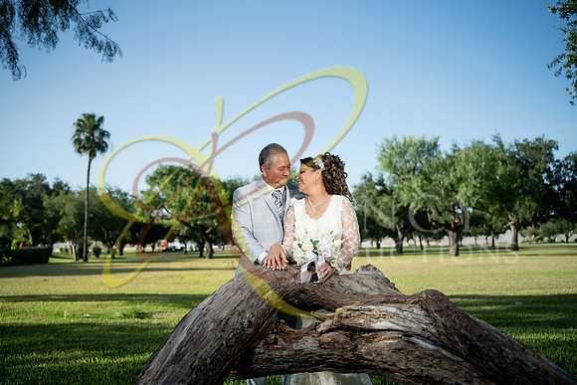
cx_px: 288
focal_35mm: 35
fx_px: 561
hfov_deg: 54.4
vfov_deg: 37.9
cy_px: 192
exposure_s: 1/2500
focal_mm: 35
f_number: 2
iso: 160
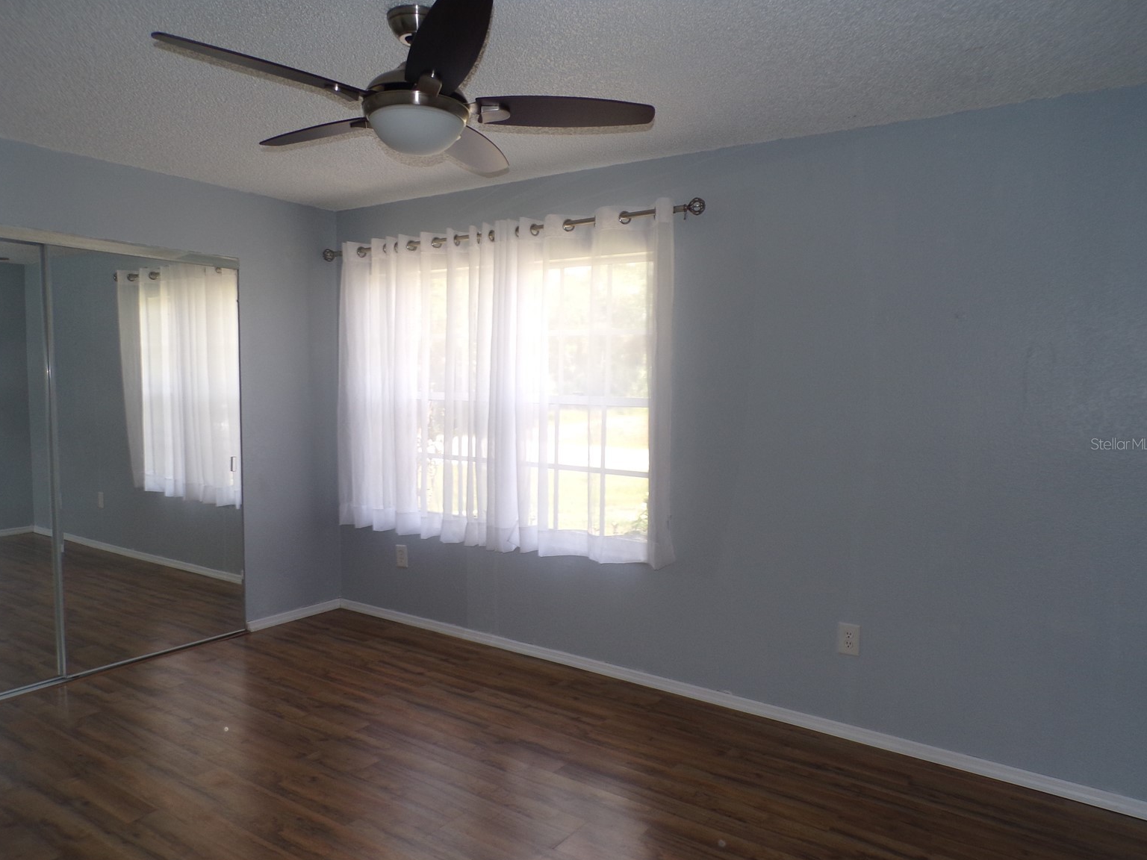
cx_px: 564
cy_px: 443
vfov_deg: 54.9
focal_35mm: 25
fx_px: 828
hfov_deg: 69.4
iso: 80
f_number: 4.3
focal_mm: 4.3
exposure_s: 1/38
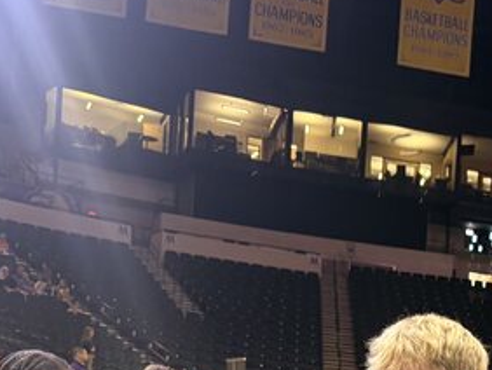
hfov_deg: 26.1
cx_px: 553
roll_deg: -3.1
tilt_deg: -3.4
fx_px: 967
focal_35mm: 68
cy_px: 497
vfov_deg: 19.7
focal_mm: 6.76
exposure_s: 1/121
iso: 200
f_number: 1.78
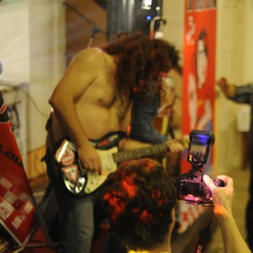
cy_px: 156
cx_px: 208
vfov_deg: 20.8
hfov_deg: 20.6
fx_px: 686
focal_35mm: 83
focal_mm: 50
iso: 2500
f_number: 1.8
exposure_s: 1/100
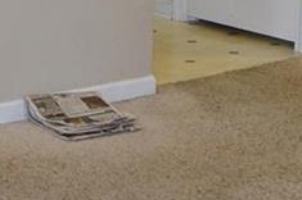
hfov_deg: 11.0
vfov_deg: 7.2
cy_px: -151
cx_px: -72
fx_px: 1541
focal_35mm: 184
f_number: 4
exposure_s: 1/20
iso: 400
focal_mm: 18
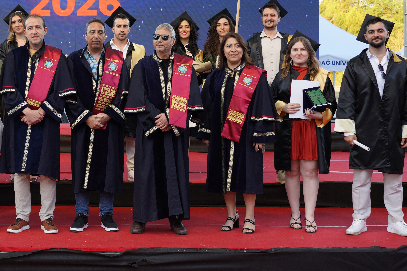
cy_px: 77
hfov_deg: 29.4
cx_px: 81
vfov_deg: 20.2
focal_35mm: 67
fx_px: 757
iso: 500
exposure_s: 1/400
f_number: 4
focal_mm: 39
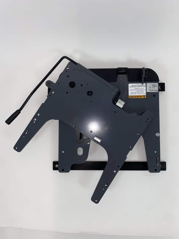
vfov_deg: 67.3
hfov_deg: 53.1
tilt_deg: -85.5
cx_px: 90
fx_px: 179
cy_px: 120
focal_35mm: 26
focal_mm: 4.25
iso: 32
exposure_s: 1/112
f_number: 1.8
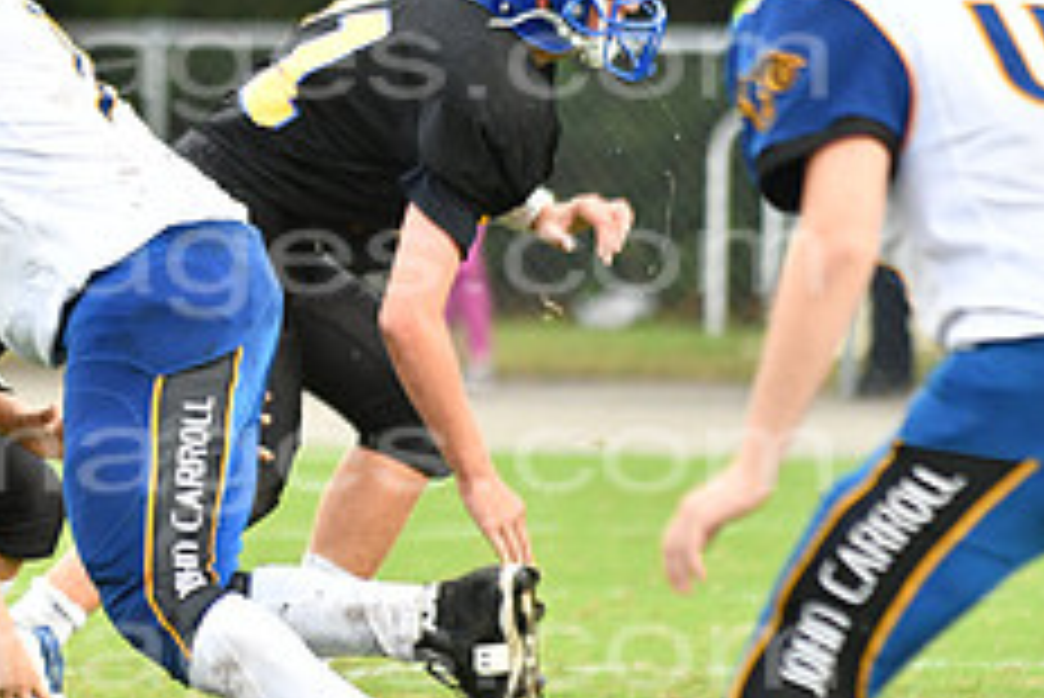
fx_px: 15234
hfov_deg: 3.9
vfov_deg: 2.6
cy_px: 164
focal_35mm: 525
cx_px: -184
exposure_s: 1/1250
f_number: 3.5
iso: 800
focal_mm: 140
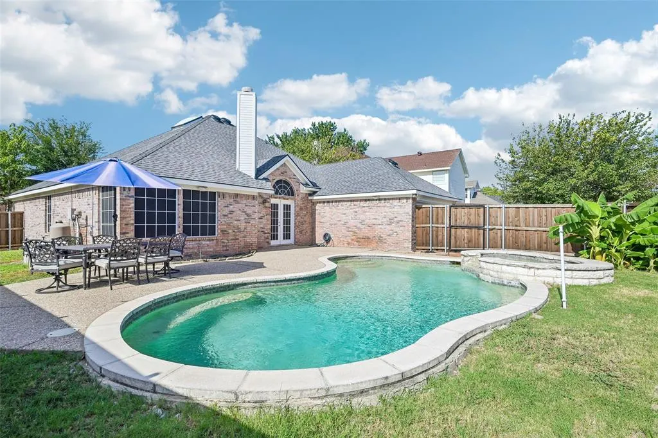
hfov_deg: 93.3
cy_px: 219
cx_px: 329
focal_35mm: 17
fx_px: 311
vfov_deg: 70.4
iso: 400
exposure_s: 1/1600
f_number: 8
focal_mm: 17
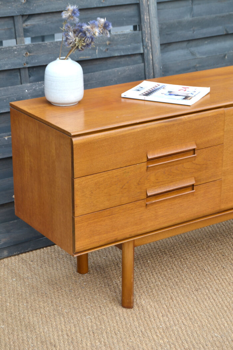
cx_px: 116
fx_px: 801
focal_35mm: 82
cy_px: 175
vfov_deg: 24.6
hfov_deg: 16.6
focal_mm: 55
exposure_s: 1/125
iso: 125
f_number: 5.6
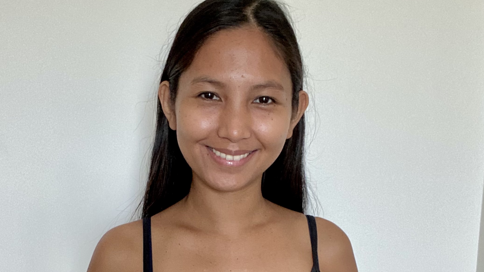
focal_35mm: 40
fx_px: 513
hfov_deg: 50.5
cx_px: 237
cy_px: 352
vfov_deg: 25.6
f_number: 2.2
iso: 250
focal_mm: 2.71
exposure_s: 1/50
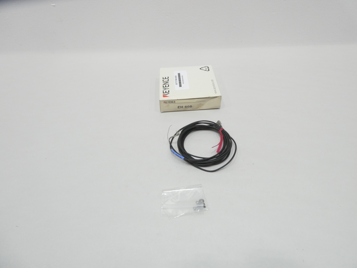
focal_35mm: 24
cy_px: 134
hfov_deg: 71.6
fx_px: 248
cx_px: 178
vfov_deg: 56.8
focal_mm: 4.3
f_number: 3.3
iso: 160
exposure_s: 1/60
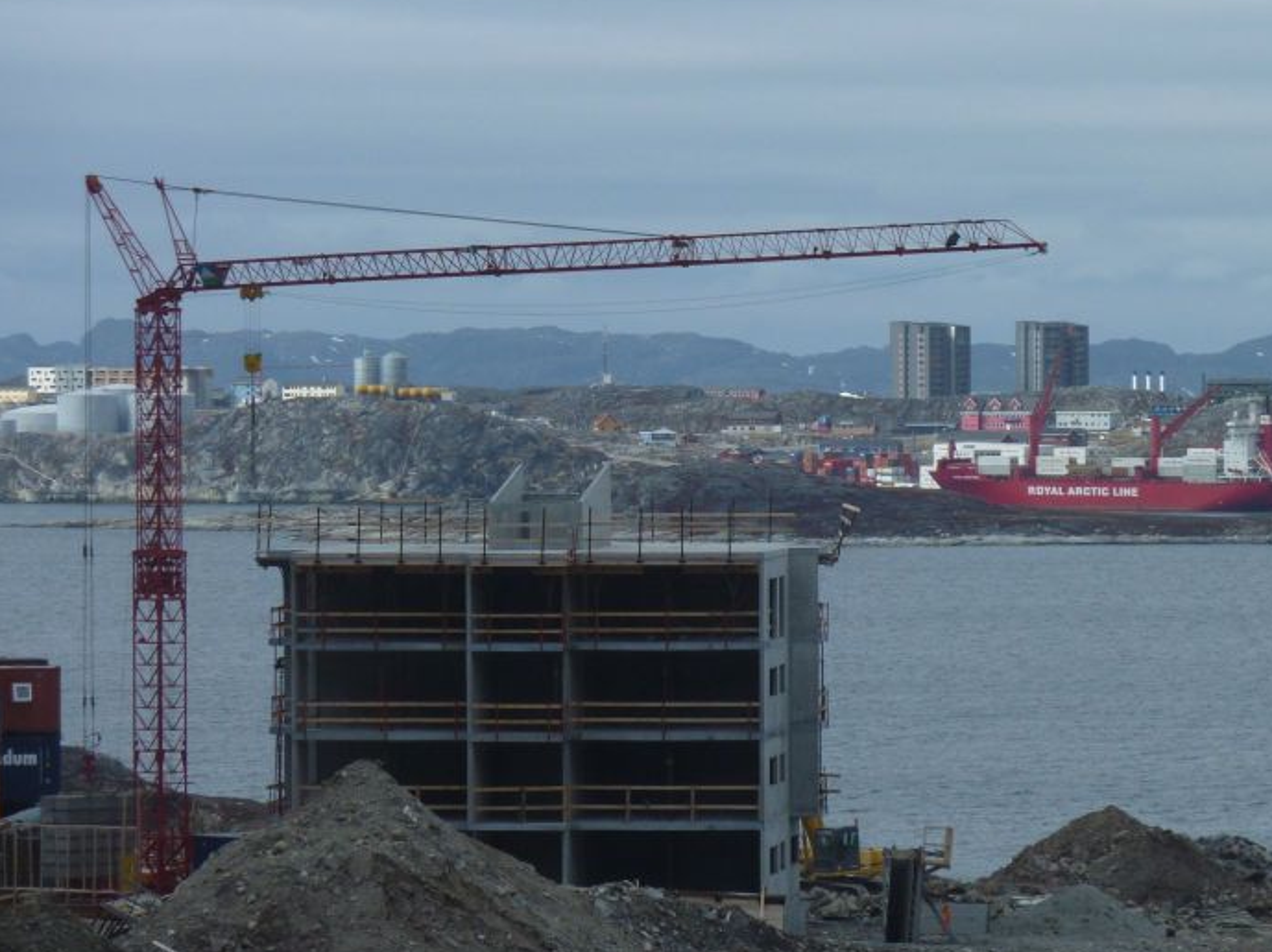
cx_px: 720
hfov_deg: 8.1
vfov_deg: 6.1
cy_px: 437
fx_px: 8961
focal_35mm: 244
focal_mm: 34.4
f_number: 5.6
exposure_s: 1/500
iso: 80
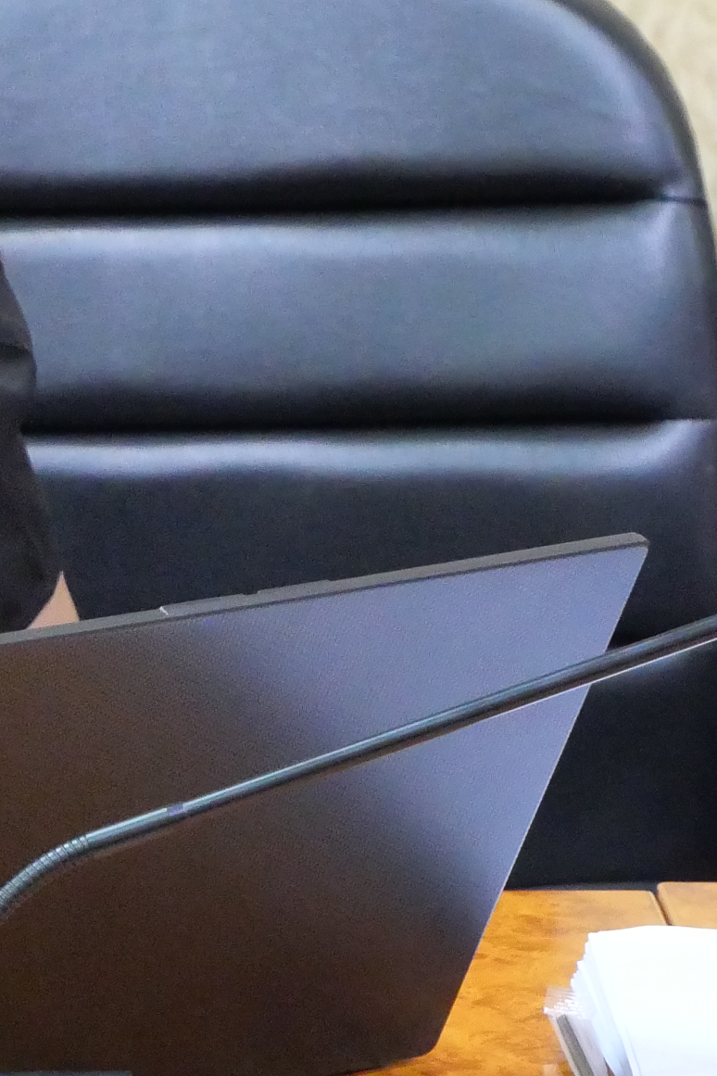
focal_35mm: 323
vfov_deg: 6.4
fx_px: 9649
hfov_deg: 4.2
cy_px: 234
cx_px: -514
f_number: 5.6
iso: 3200
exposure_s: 1/15
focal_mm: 49
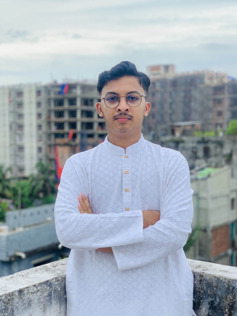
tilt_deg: -1.8
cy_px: 158
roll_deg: +1.2
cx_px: 118
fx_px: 475
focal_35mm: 52
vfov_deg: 36.8
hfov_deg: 28.0
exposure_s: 1/211
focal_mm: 6
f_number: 2.4
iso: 16
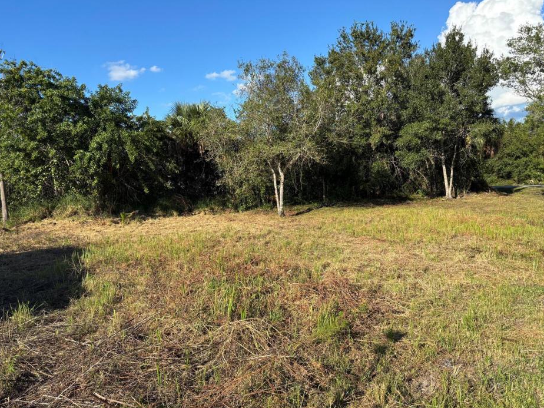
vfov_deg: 51.3
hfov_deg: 65.3
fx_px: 424
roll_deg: +3.2
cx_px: 270
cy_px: 210
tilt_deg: -3.8
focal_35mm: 27
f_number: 1.6
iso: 50
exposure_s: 1/1949
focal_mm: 5.96
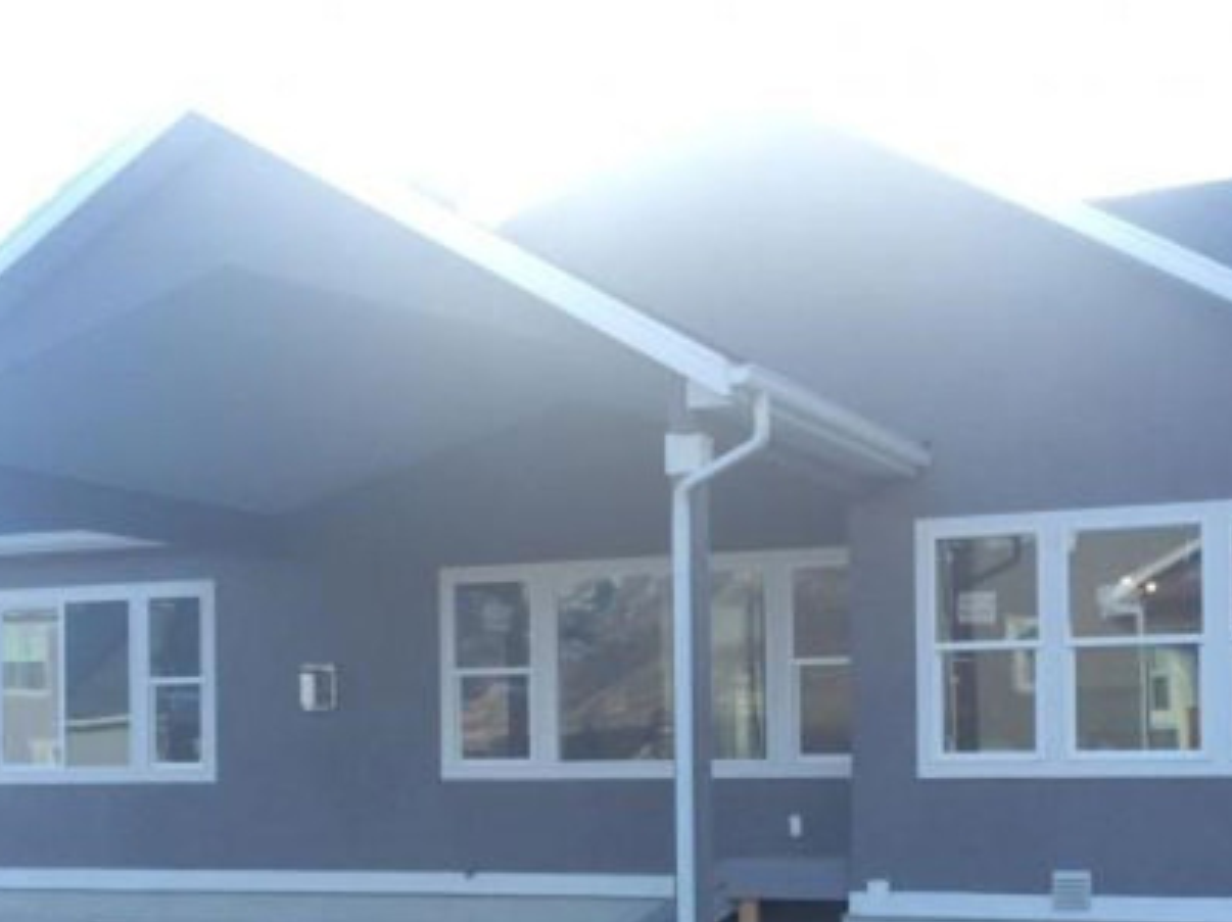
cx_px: 763
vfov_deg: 28.1
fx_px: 1814
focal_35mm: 51
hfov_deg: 37.3
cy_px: 711
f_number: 2.4
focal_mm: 3.3
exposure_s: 1/203
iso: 32
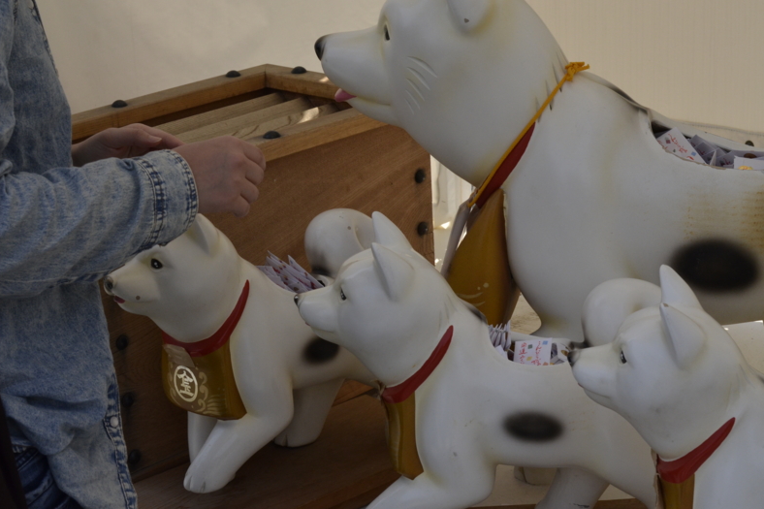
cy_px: 253
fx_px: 1612
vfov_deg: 17.9
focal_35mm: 76
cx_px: 377
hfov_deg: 26.7
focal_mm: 50
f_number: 11
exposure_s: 1/1000
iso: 800
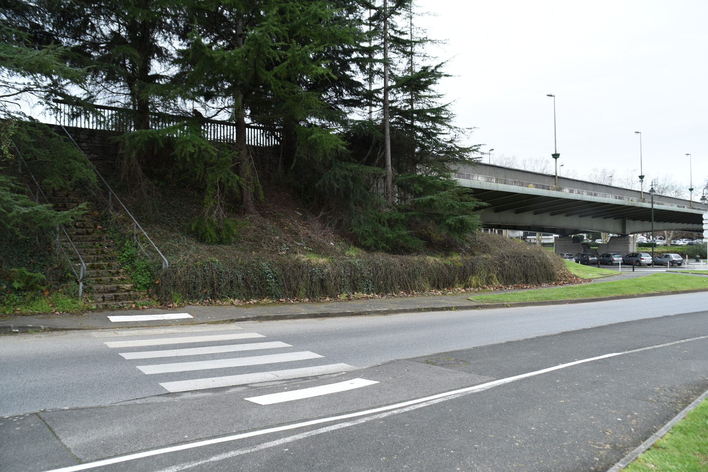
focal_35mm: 27
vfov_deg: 47.9
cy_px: 236
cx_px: 354
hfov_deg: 67.4
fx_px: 531
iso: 320
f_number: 6.3
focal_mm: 18
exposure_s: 1/125
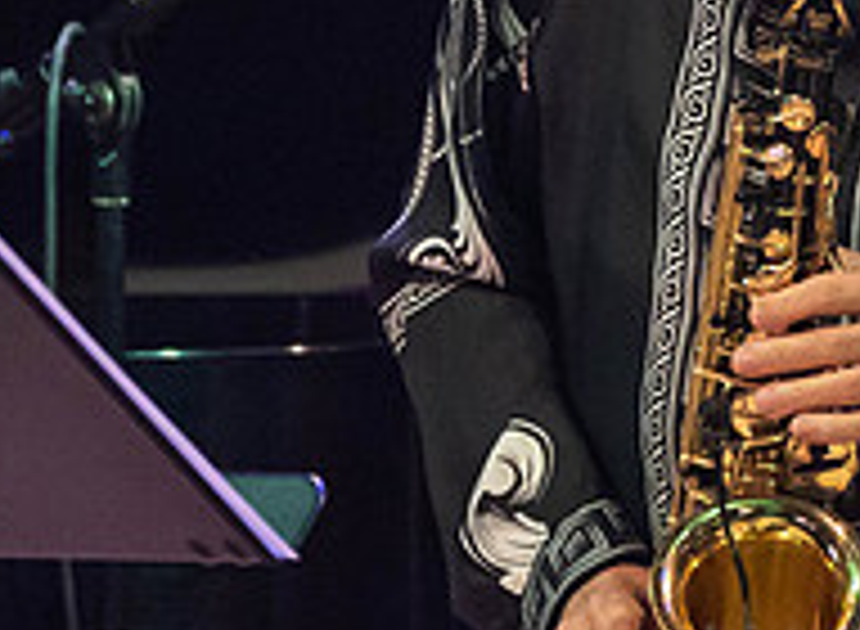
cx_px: 921
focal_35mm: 1740
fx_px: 42878
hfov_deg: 1.1
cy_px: -15
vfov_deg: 0.8
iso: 3200
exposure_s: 1/250
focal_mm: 400
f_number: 6.3
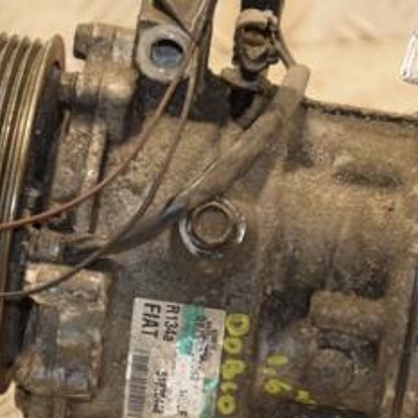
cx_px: 240
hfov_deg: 6.7
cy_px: 273
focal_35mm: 263
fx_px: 3593
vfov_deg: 6.7
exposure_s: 1/100
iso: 800
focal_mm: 80
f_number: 5.3
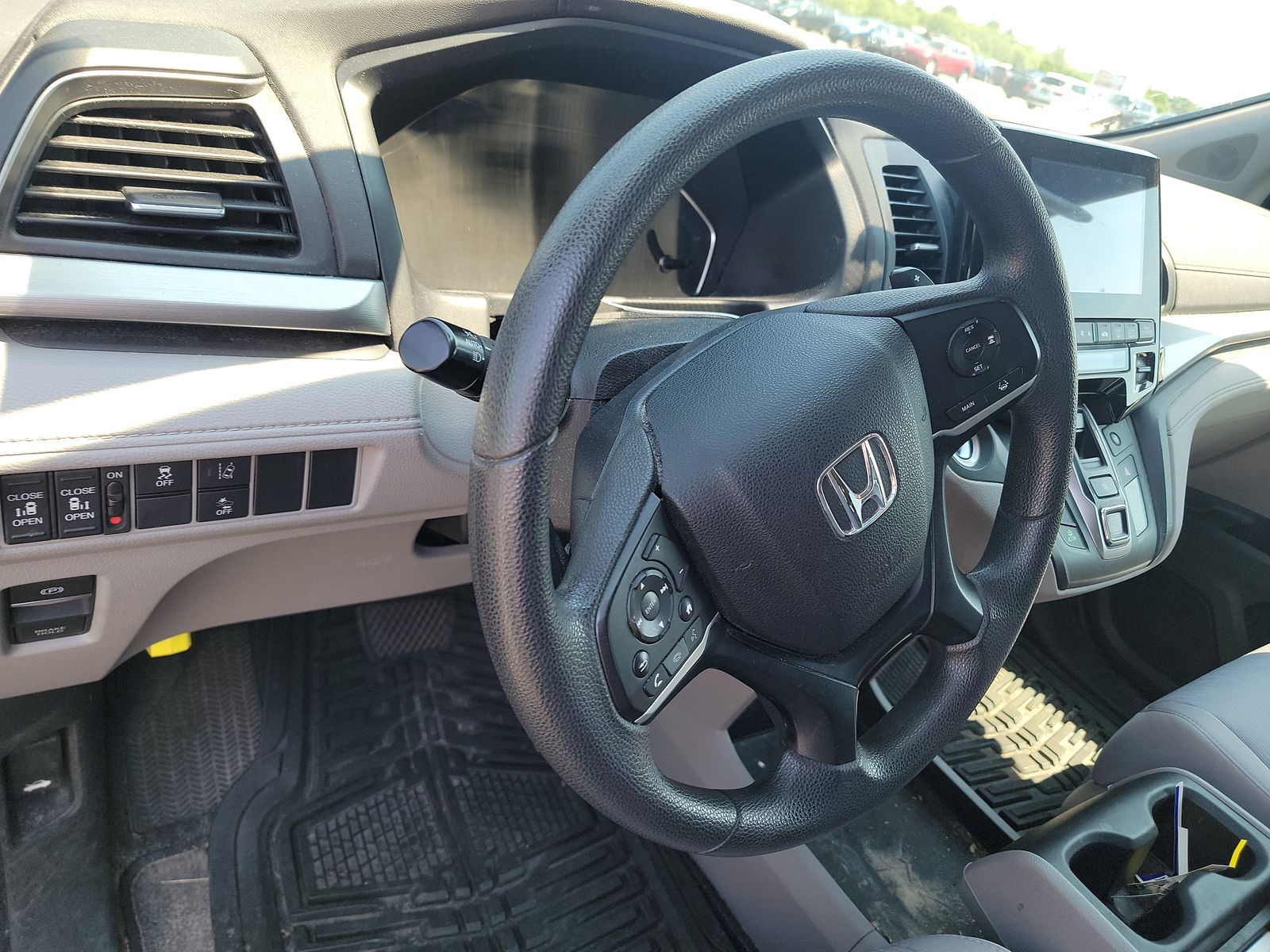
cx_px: 635
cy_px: 476
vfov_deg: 56.8
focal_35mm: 24
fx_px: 881
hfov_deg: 71.6
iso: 84
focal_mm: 6.7
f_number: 1.8
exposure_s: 1/119
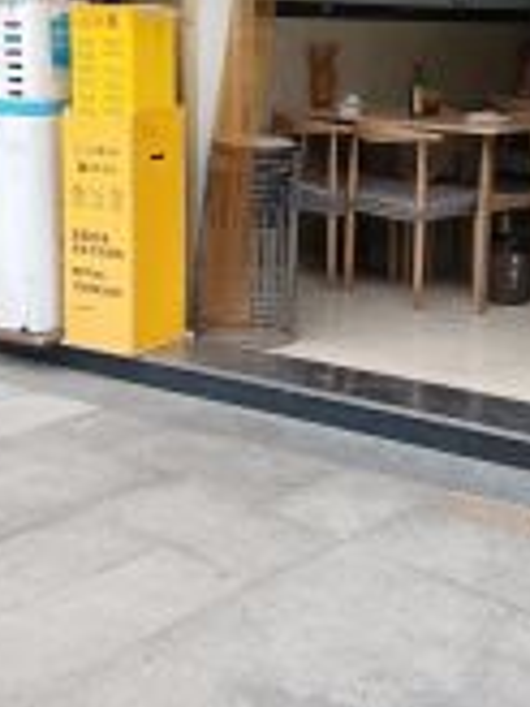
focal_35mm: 61
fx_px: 1245
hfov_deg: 23.9
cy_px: 228
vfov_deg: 31.4
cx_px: 371
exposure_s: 1/909
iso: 730
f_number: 1.8
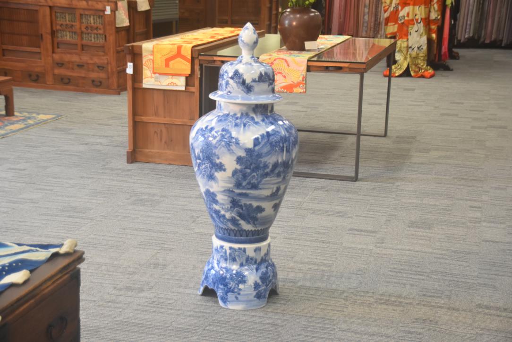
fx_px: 939
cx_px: 256
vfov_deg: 20.6
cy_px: 171
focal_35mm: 66
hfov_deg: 30.5
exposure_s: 1/60
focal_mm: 44
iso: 1100
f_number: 4.5
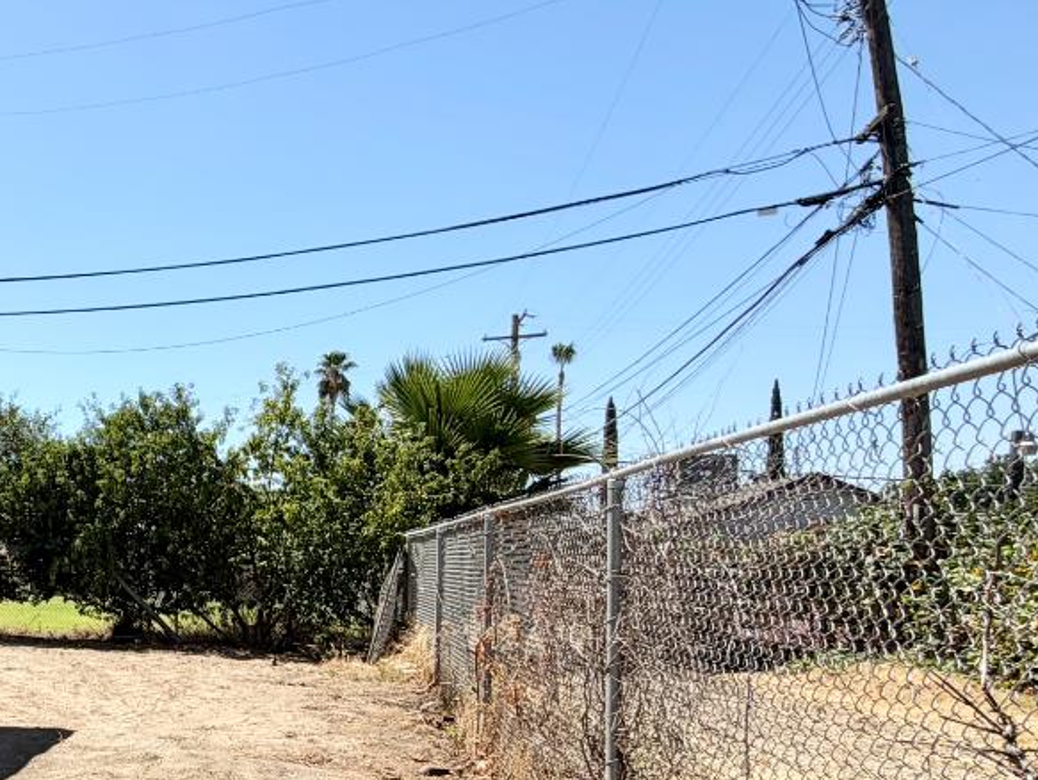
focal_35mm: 36
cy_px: 544
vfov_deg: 39.0
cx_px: -203
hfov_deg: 38.3
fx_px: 1080
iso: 20
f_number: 2.2
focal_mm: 2.22
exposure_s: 1/853
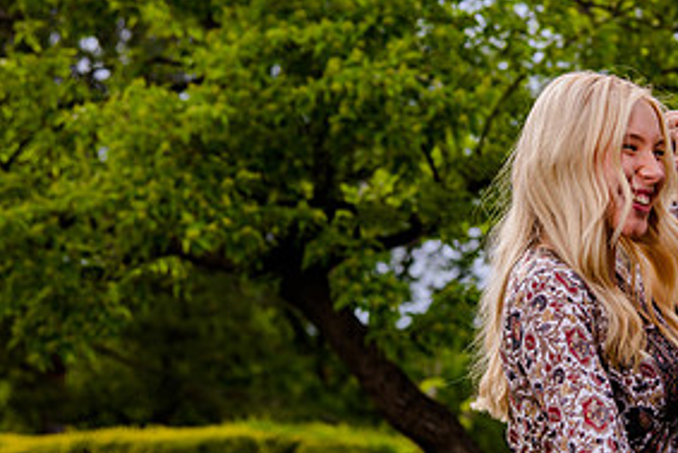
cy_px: 226
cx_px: 599
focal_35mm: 147
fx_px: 2770
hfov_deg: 13.8
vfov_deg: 9.3
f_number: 4.5
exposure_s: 1/200
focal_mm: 62
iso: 160
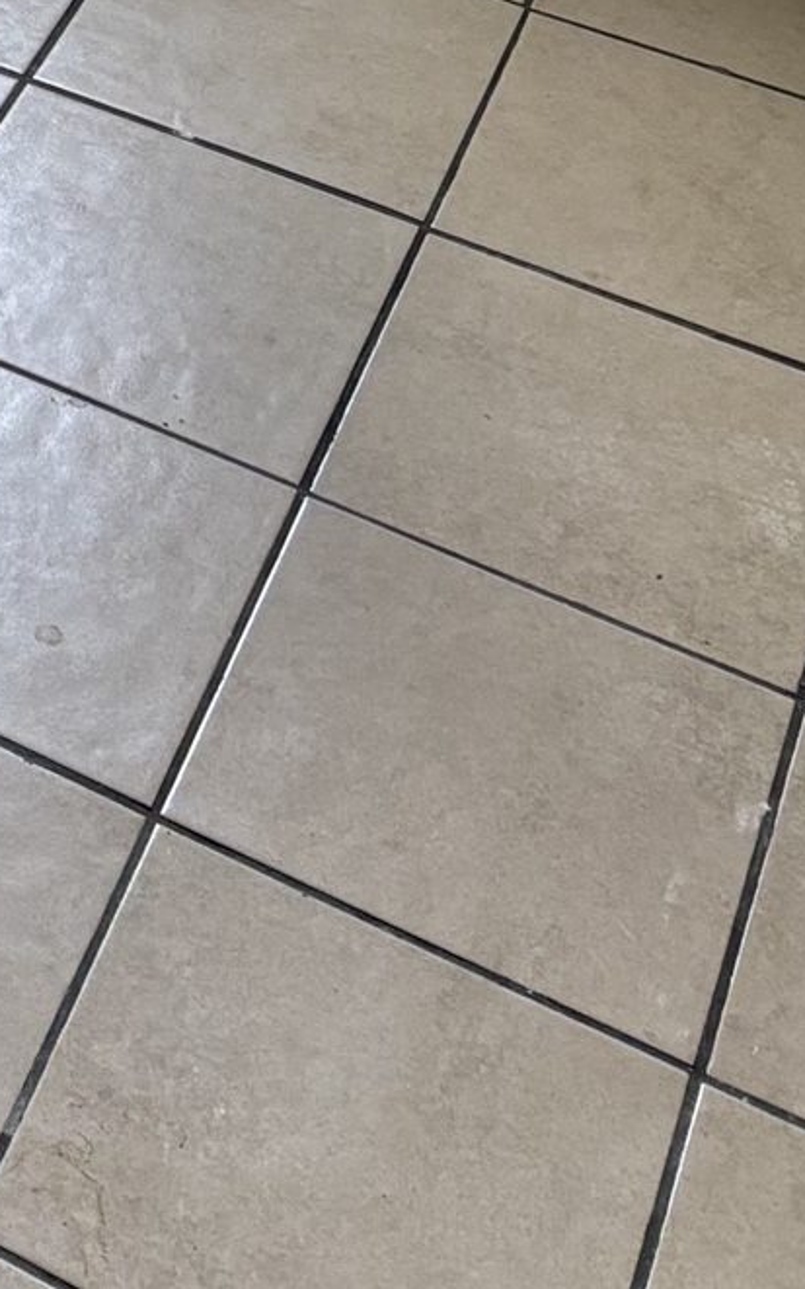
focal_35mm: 96
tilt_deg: -21.8
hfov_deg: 12.0
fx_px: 3371
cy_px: -893
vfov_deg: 18.1
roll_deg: +0.1
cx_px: -838
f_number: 1.6
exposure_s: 1/60
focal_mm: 5.96
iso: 160
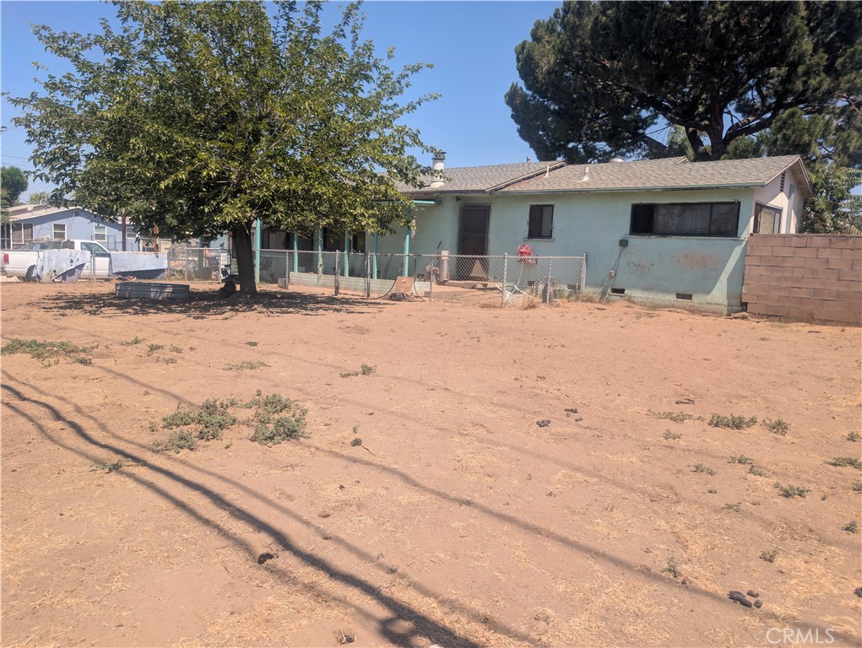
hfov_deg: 71.5
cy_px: 324
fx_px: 598
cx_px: 431
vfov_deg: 56.9
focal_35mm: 24
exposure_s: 1/687
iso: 20
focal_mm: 6.9
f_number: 1.68
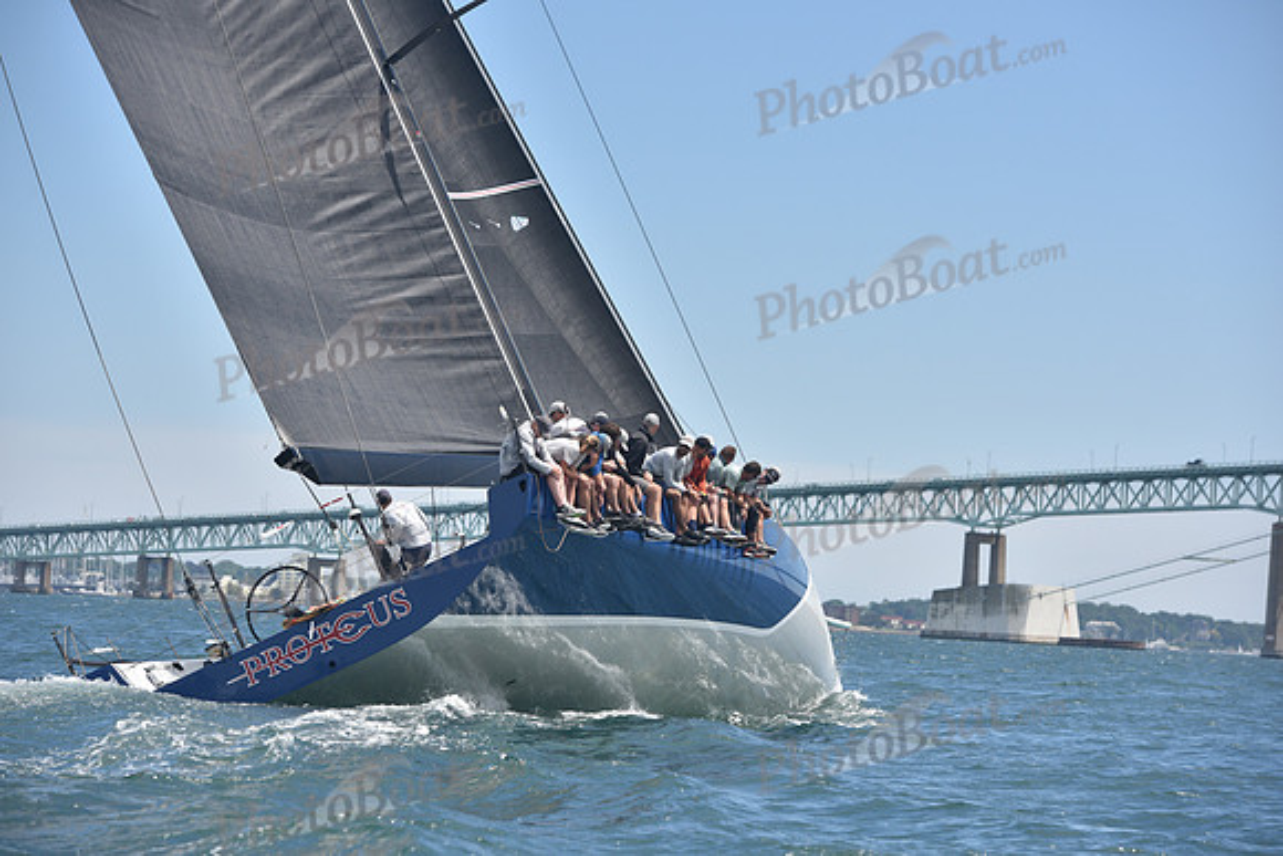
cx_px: 642
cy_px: 428
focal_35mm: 130
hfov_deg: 15.8
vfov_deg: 10.6
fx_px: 4634
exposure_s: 1/800
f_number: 5.6
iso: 320
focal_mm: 130
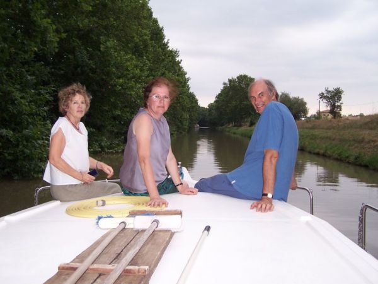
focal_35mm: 38
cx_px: 189
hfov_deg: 49.0
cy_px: 142
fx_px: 415
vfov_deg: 37.7
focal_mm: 6.3
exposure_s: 1/60
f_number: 2.8
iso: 80
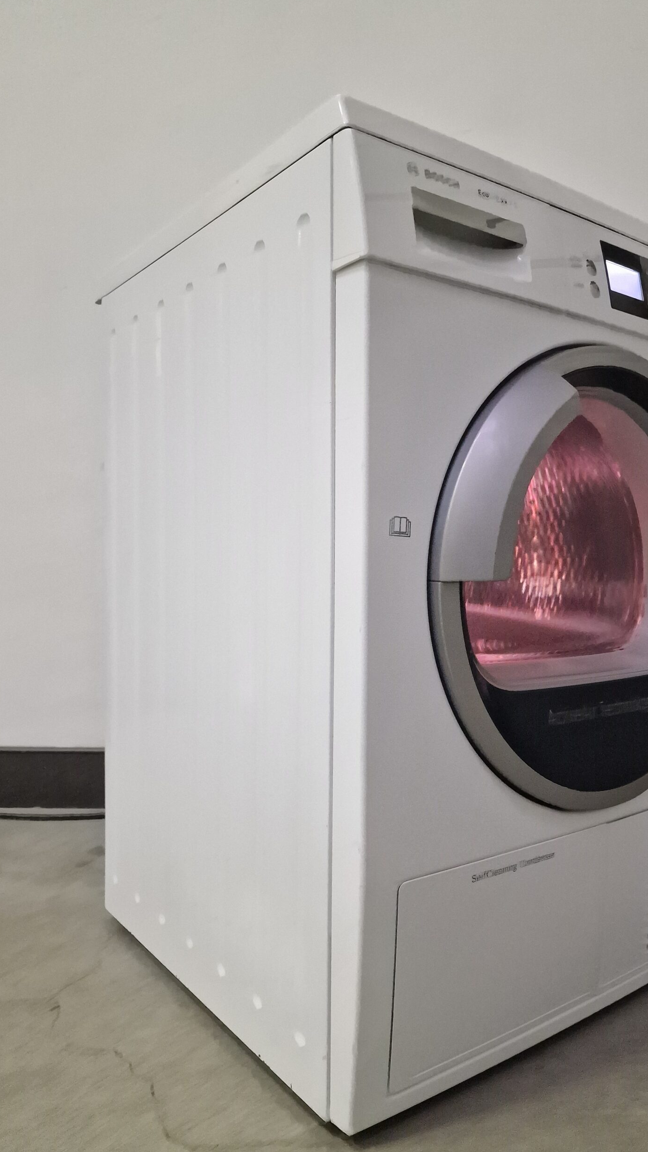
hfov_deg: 44.1
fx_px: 794
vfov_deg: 71.9
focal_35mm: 26
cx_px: 401
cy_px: 576
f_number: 1.8
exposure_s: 1/100
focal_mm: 6.4
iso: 1000
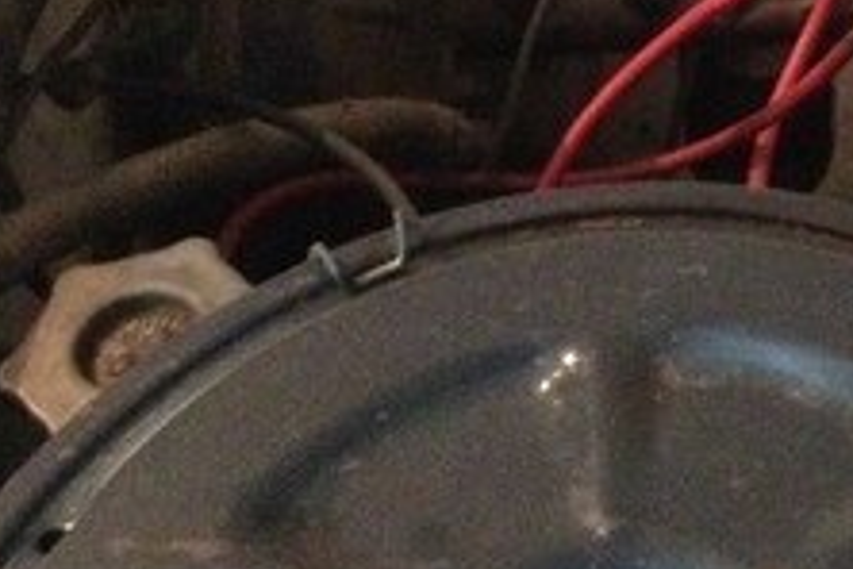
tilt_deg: -39.7
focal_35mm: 102
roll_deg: -1.3
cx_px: 961
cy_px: -183
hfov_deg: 19.1
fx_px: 2417
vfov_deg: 12.9
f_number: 2.4
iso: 800
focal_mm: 4.12
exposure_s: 1/15
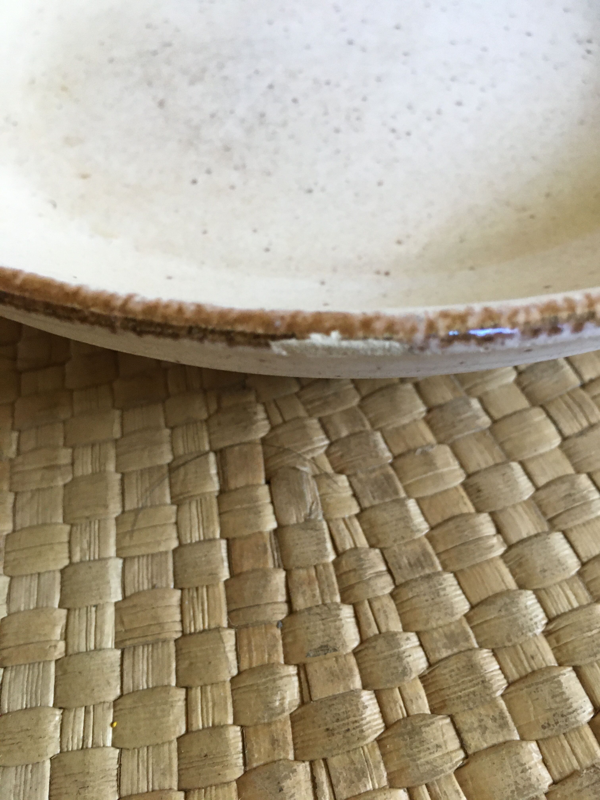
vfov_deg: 61.7
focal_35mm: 29
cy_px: 400
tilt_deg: -56.0
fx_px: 670
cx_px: 300
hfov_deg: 48.2
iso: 160
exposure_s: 1/30
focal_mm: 4.15
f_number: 2.2
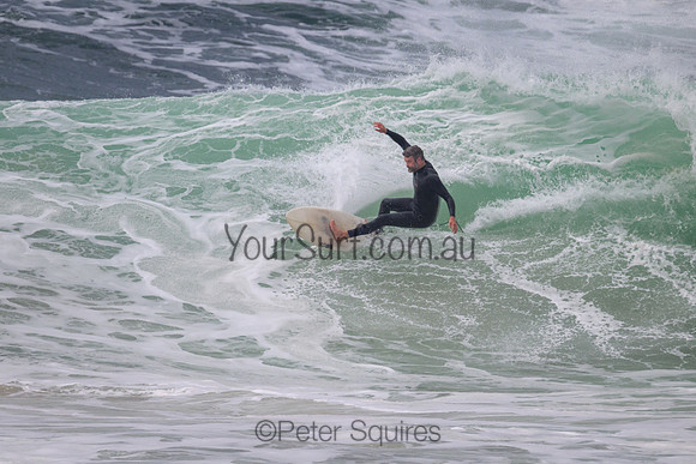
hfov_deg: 2.5
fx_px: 15933
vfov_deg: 1.7
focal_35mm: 824
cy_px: 232
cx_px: 348
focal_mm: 600
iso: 560
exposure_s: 1/2000
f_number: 11
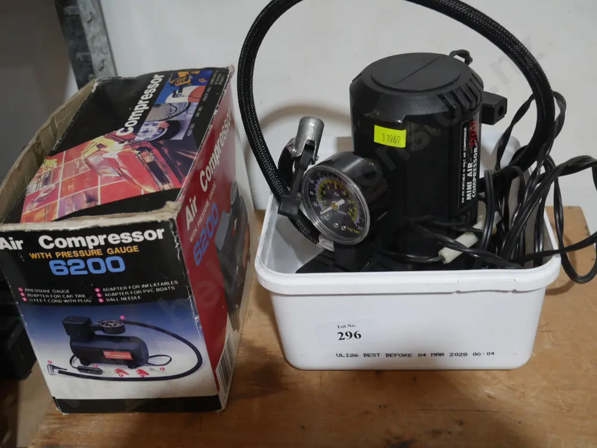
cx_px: 298
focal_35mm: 44
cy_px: 224
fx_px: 759
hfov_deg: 42.9
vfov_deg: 32.9
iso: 1000
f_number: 4.7
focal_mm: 22
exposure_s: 1/60
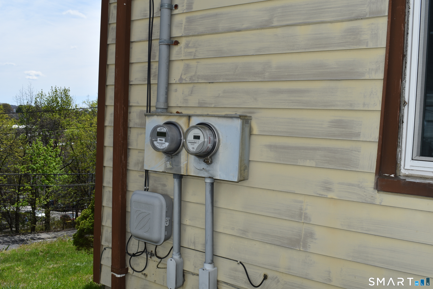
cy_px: 144
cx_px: 216
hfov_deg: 53.1
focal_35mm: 36
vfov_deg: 36.9
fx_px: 433
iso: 100
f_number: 11
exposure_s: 1/200
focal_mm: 24
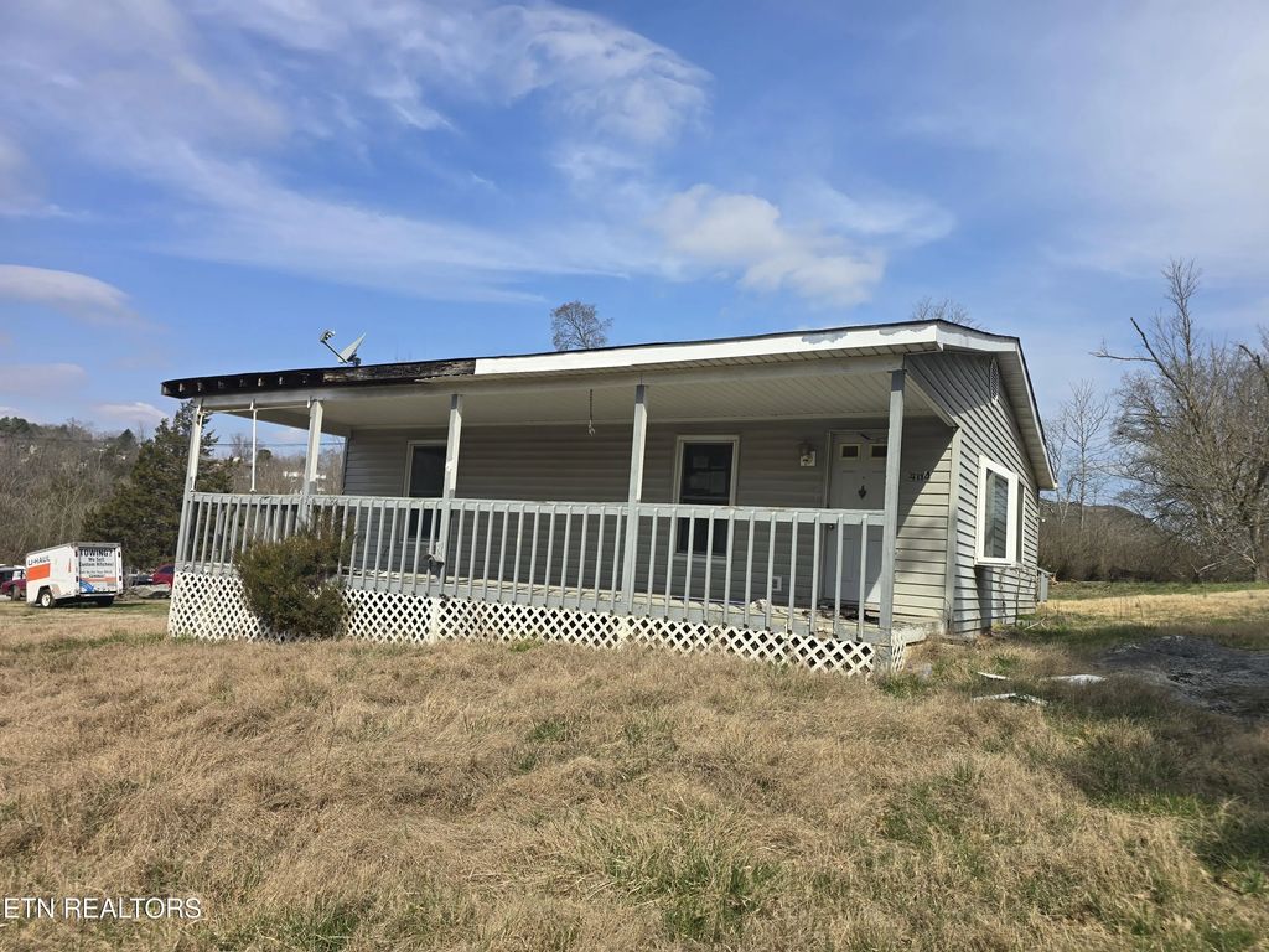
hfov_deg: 73.9
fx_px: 843
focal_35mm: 23
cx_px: 634
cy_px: 476
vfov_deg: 58.9
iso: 12
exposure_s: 1/838
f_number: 1.7
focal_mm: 6.3
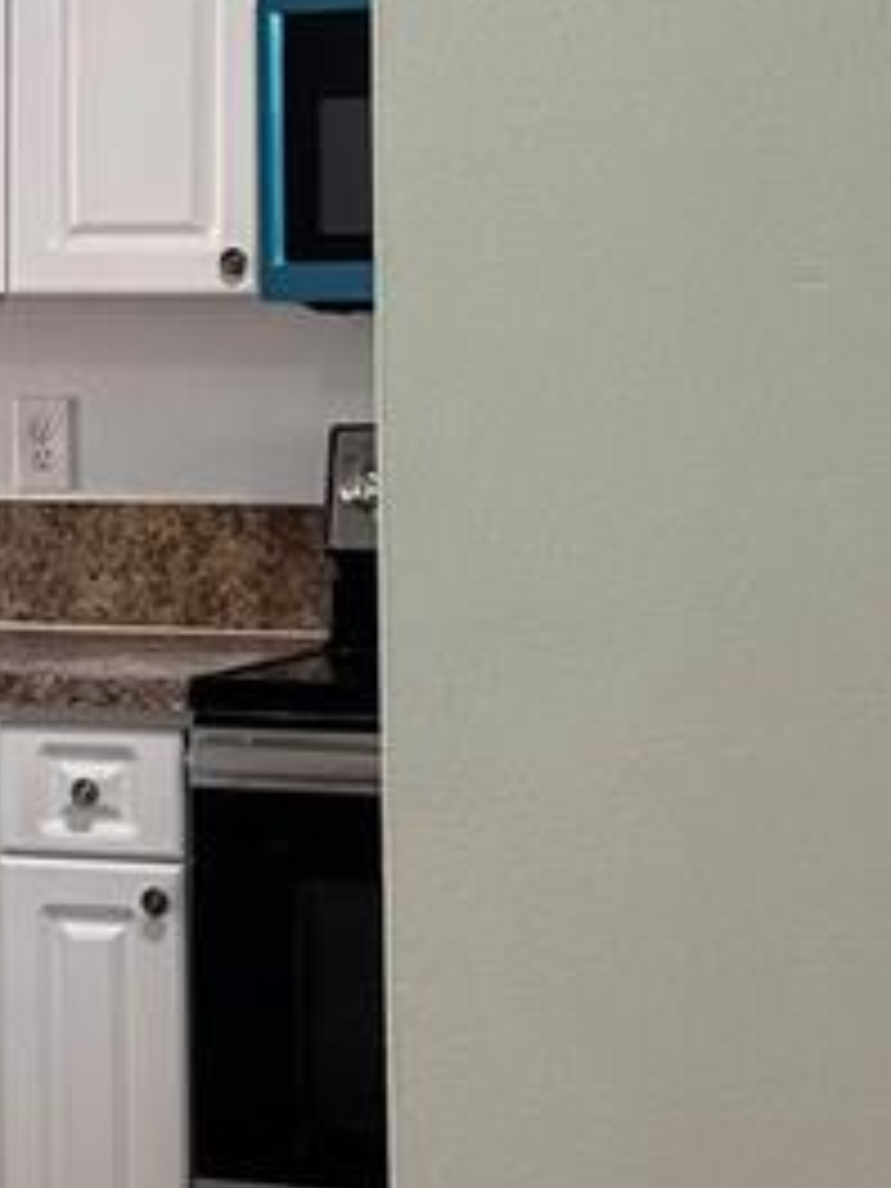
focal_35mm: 118
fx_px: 4050
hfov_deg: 12.2
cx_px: -207
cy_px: 364
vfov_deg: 16.6
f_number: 1.5
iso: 80
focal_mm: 5.7
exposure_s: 1/60
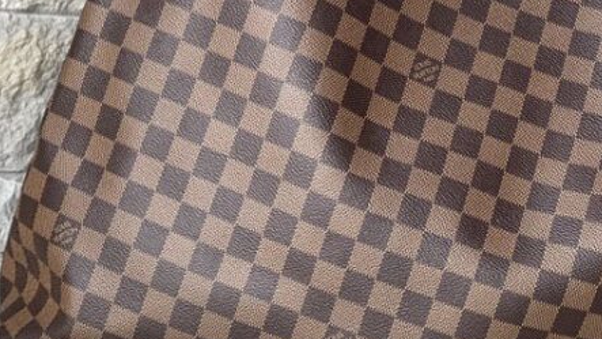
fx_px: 2346
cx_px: 406
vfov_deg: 8.2
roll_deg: -17.8
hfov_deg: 14.6
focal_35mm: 147
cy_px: 89
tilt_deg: -17.0
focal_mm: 7.5
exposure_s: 1/40
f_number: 2.2
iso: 100
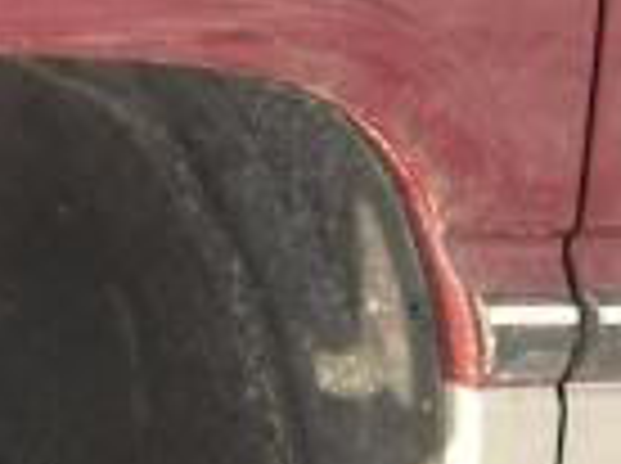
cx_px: -698
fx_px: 4656
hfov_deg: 7.3
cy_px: 104
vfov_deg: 5.7
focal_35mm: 260
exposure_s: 1/250
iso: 64
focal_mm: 5.7
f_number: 2.8
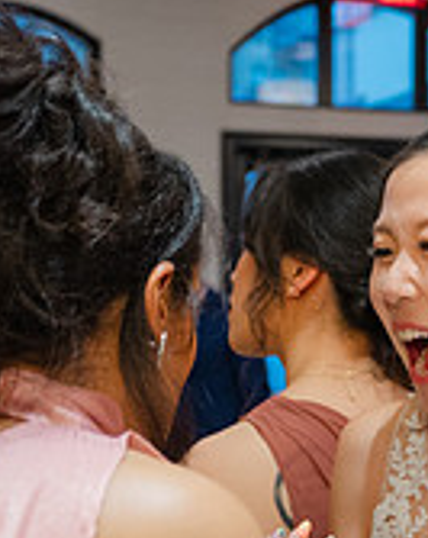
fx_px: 1556
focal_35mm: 98
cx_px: 429
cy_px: 339
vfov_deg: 19.6
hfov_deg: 15.4
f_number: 2.8
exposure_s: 1/125
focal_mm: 28
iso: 1600
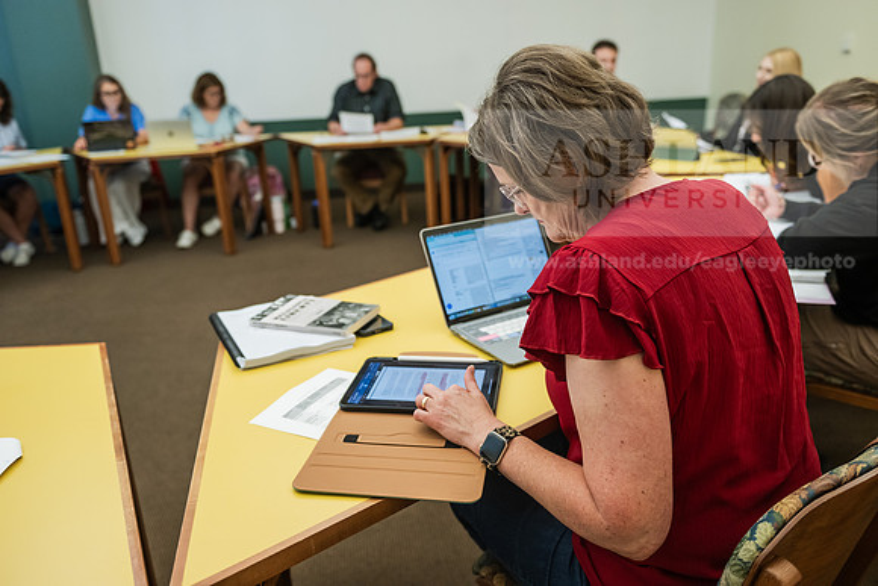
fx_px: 707
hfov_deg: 63.6
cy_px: 293
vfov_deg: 45.0
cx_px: 439
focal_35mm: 29
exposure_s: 1/200
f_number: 2.8
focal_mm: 29
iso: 1250
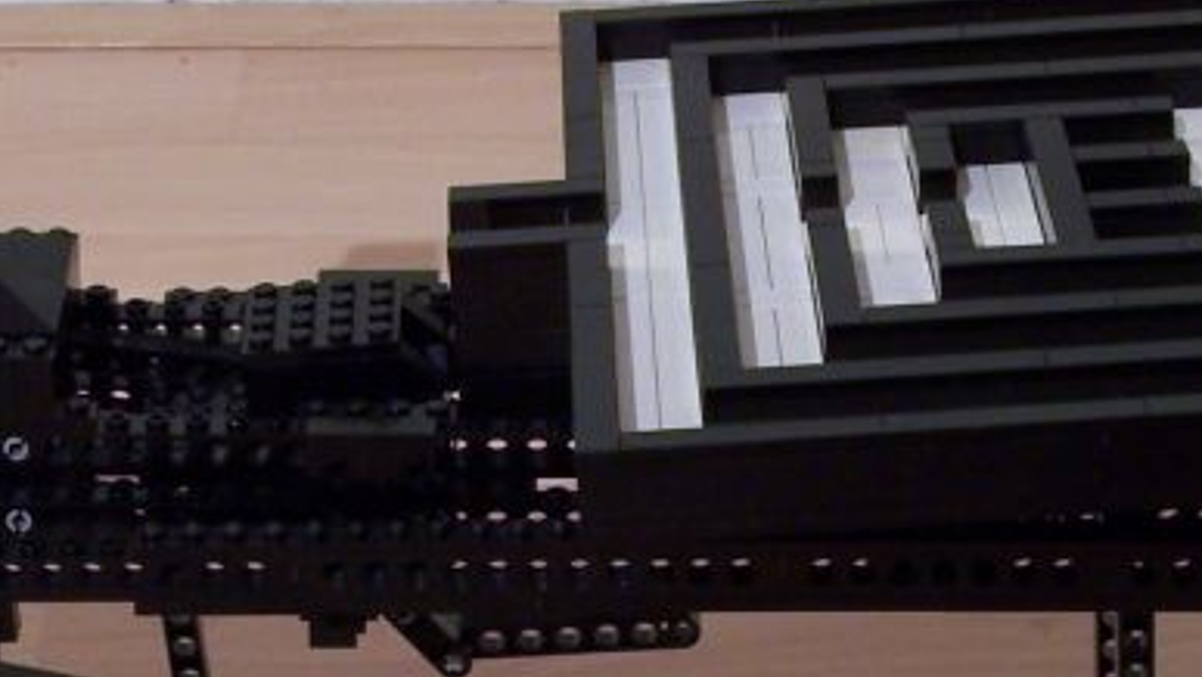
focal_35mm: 147
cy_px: 478
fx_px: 4687
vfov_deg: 8.3
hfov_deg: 14.6
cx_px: 745
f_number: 3
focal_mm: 8.5
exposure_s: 1/2
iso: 80
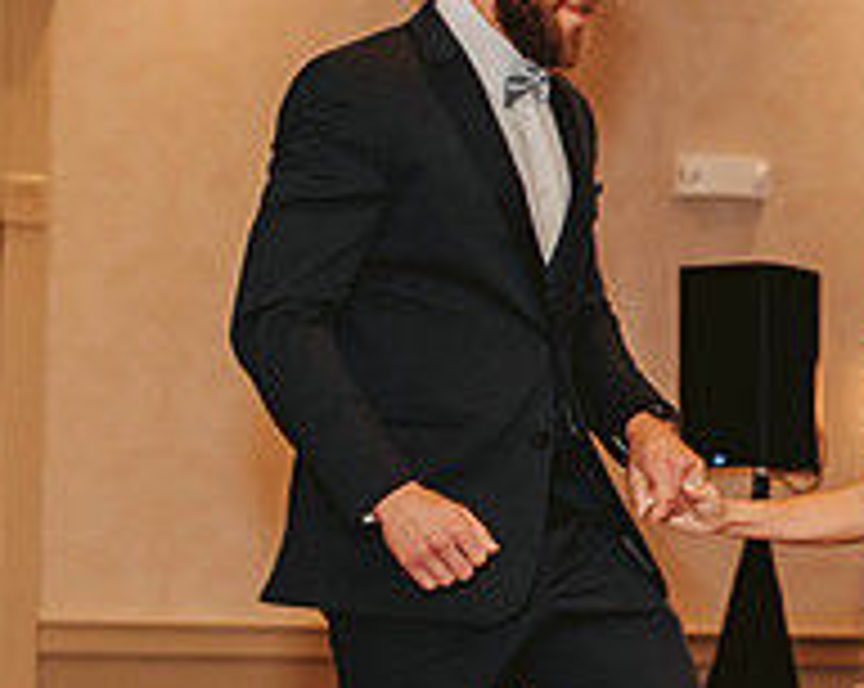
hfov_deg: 13.3
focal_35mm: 142
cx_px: 940
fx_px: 3626
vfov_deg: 10.8
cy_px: 501
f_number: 2.5
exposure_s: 1/125
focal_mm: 50
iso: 800
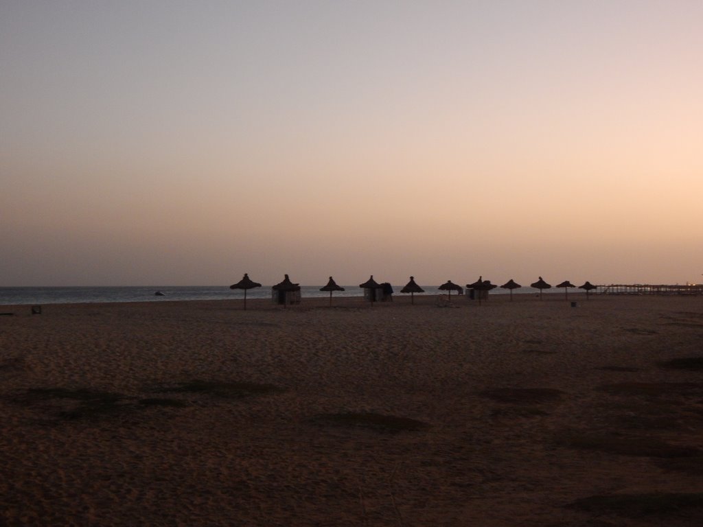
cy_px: 264
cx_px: 352
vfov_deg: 30.3
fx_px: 975
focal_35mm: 48
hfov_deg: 39.7
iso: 400
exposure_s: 1/10
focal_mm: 8.6
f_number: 3.7
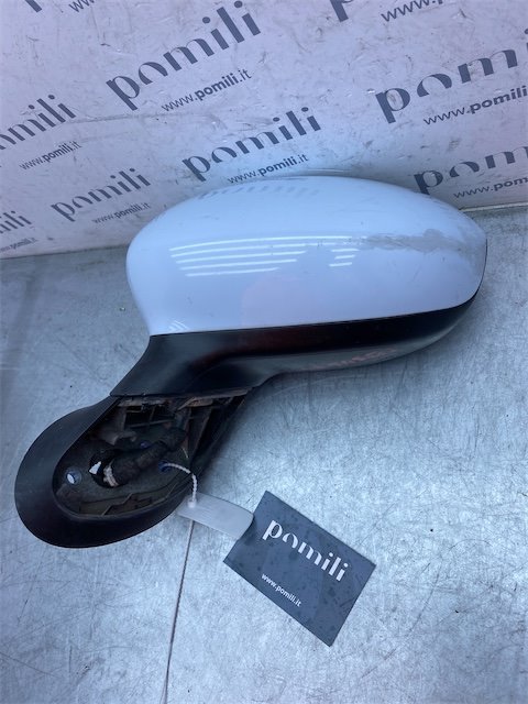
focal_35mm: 26
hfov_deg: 53.1
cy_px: 352
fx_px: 529
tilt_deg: -59.5
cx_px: 264
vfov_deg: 67.3
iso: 32
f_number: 1.8
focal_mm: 4.25
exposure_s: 1/1082
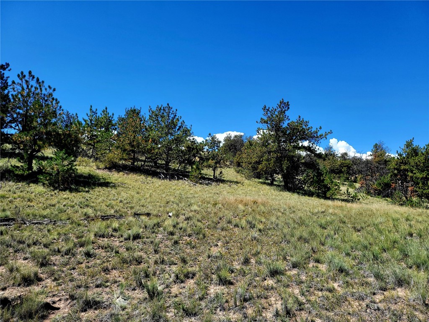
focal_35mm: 24
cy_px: 161
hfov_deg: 71.6
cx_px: 214
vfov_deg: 56.8
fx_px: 297
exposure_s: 1/2000
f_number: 1.8
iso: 40
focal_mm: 5
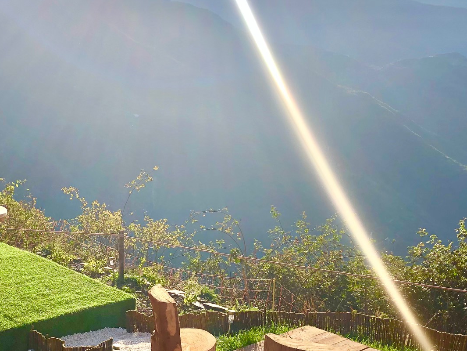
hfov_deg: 35.7
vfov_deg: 27.0
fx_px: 715
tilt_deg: -17.9
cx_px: 143
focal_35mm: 53
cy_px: 282
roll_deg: +0.1
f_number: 1.8
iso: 20
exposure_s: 1/1389
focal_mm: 3.99
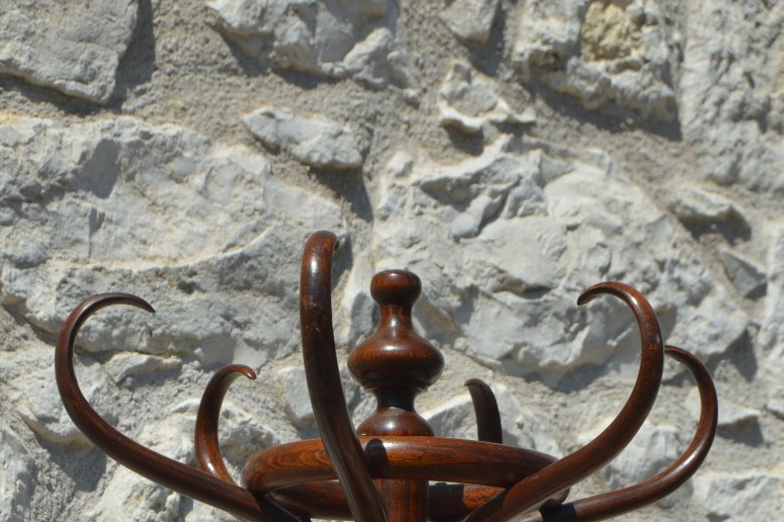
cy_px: 557
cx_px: 392
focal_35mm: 118
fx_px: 2569
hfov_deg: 17.4
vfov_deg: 11.5
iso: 100
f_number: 9
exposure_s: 1/320
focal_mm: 52
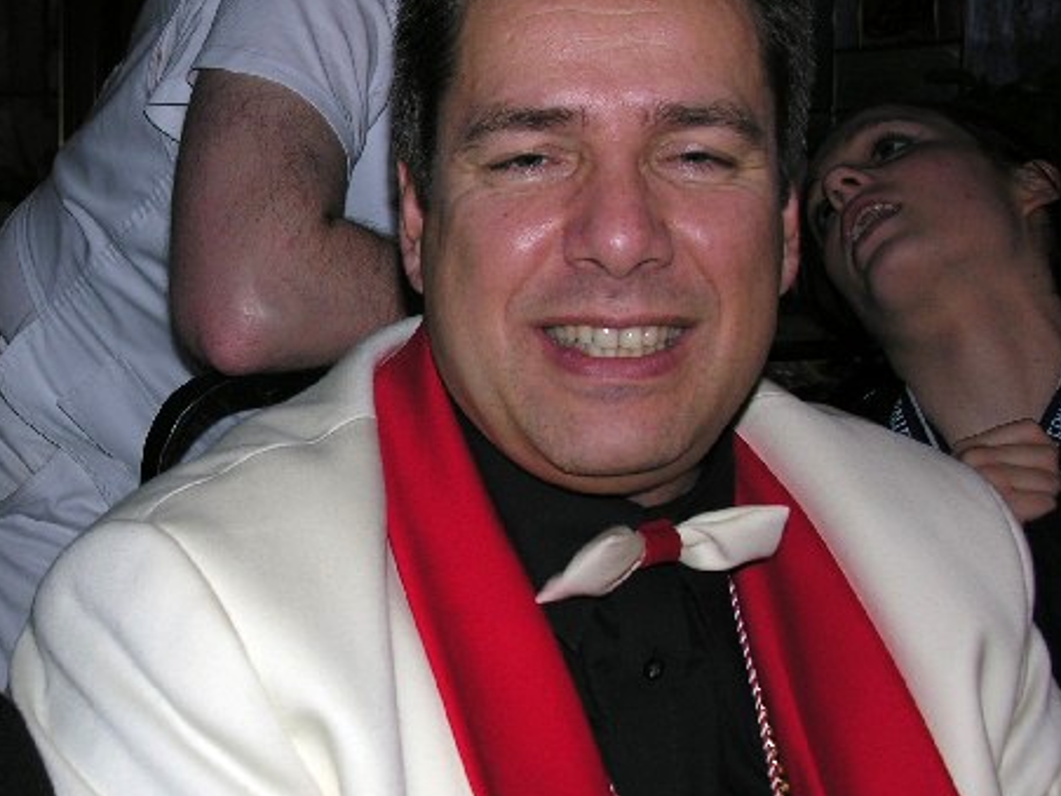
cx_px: 131
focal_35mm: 62
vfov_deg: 23.6
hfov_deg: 30.0
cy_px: 416
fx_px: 1900
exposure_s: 1/60.1
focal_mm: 8.9
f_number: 2.8
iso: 50
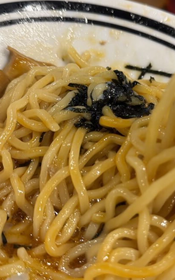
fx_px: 381
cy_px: 156
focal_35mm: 50
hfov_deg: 25.5
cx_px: 136
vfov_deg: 40.2
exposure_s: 1/60
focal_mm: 6.76
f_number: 1.78
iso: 200
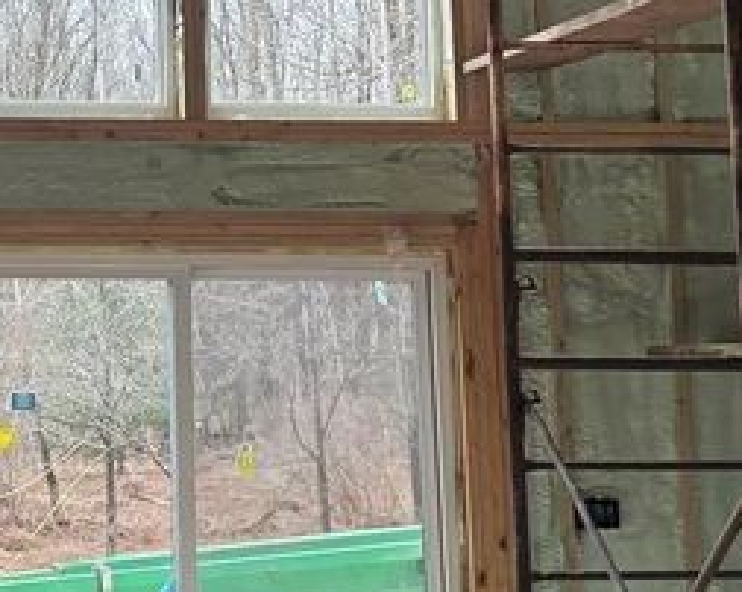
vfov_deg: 15.9
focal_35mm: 95
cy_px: 21
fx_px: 2085
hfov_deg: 19.3
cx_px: -97
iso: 100
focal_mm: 6.76
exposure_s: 1/361
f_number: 1.78
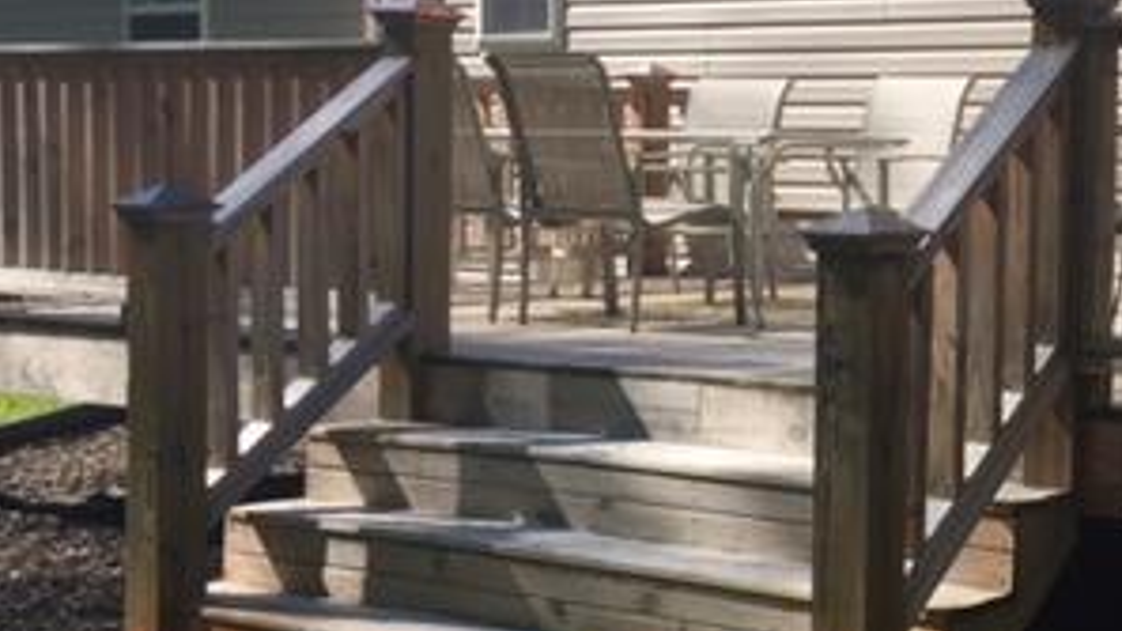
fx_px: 2023
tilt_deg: -5.1
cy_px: 325
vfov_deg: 17.7
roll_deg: -0.8
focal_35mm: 68
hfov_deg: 28.9
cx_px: 1145
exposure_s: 1/1199
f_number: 2.2
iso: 32
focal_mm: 4.15
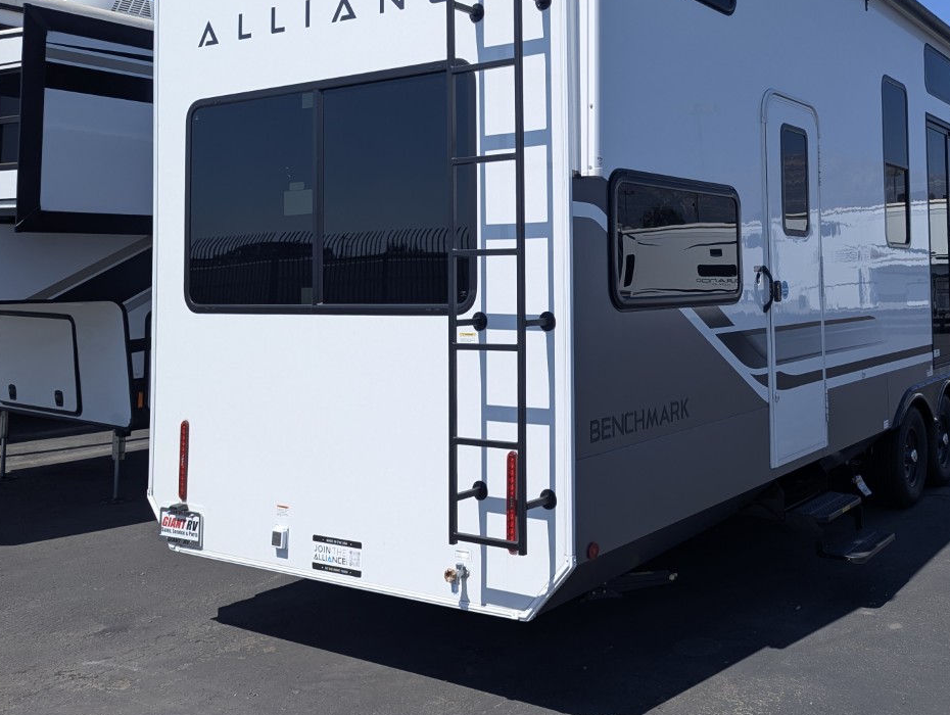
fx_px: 989
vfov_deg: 39.2
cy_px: 228
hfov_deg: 50.6
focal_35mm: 36
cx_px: 615
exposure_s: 1/2410
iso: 48
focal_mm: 6.81
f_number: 1.85
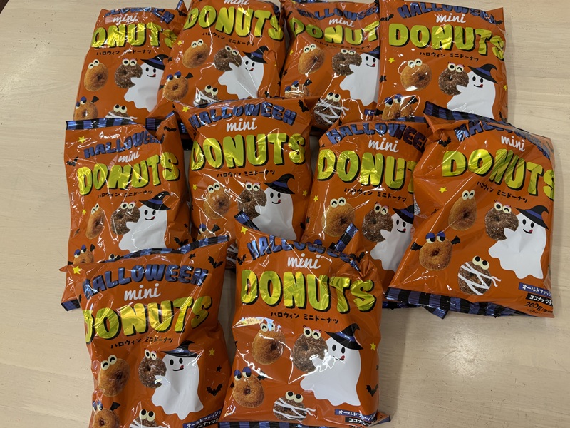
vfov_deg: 56.8
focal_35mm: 24
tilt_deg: -69.6
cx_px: 285
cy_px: 214
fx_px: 395
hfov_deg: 71.6
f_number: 1.78
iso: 80
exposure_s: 1/121
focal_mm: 6.76
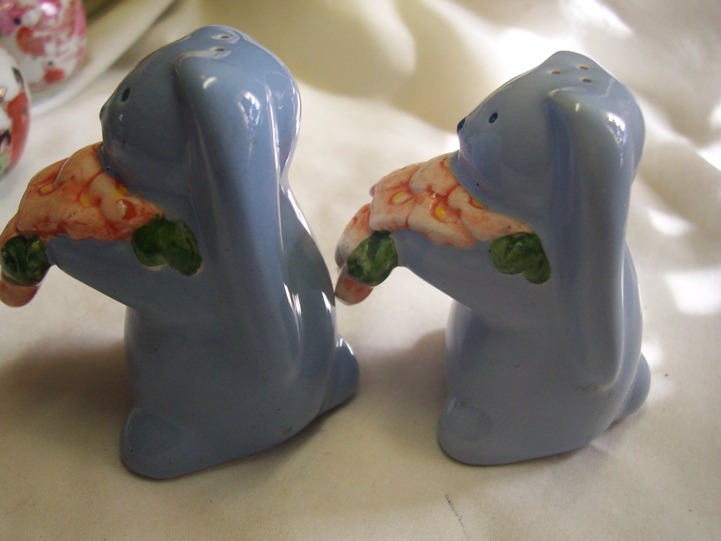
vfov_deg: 38.7
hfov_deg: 50.1
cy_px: 270
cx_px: 360
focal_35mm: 37
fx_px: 771
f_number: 2.8
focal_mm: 5.6
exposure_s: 1/125
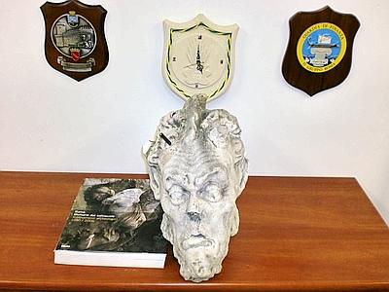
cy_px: 146
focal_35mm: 35
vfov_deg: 40.7
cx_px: 194
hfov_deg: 52.6
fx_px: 393
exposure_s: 1/30
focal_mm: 6.3
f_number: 3.1
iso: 200
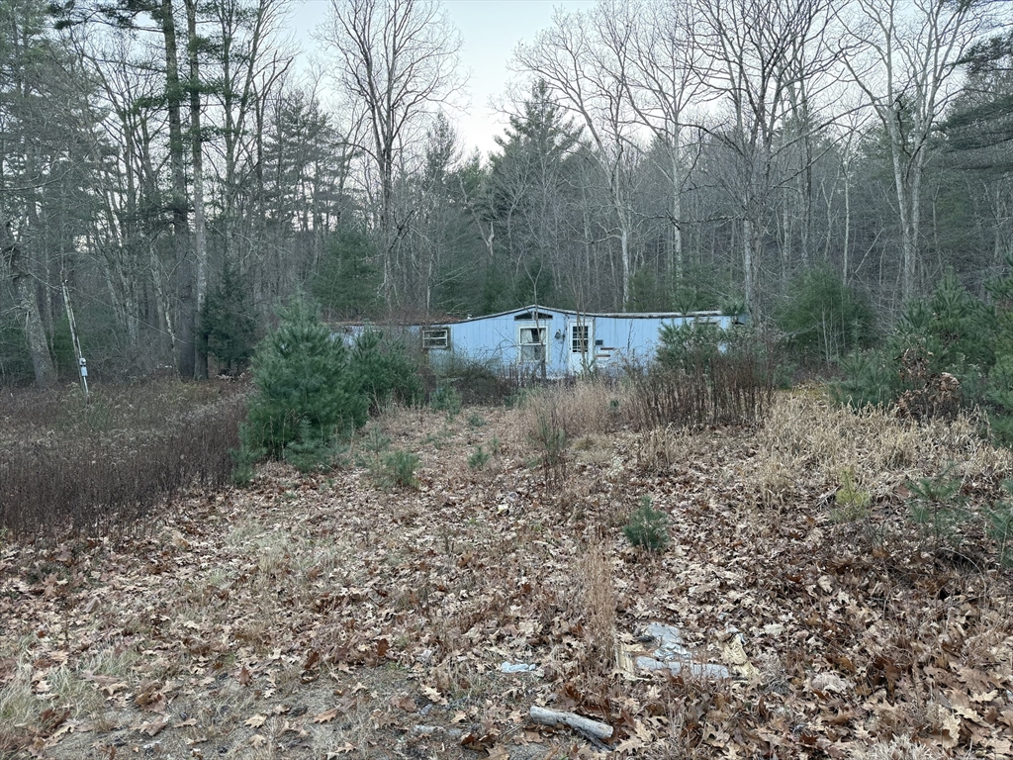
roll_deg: -0.1
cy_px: 380
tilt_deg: -1.7
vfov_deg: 56.8
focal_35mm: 24
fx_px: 702
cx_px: 506
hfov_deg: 71.6
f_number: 1.78
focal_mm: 6.76
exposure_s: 1/132
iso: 100
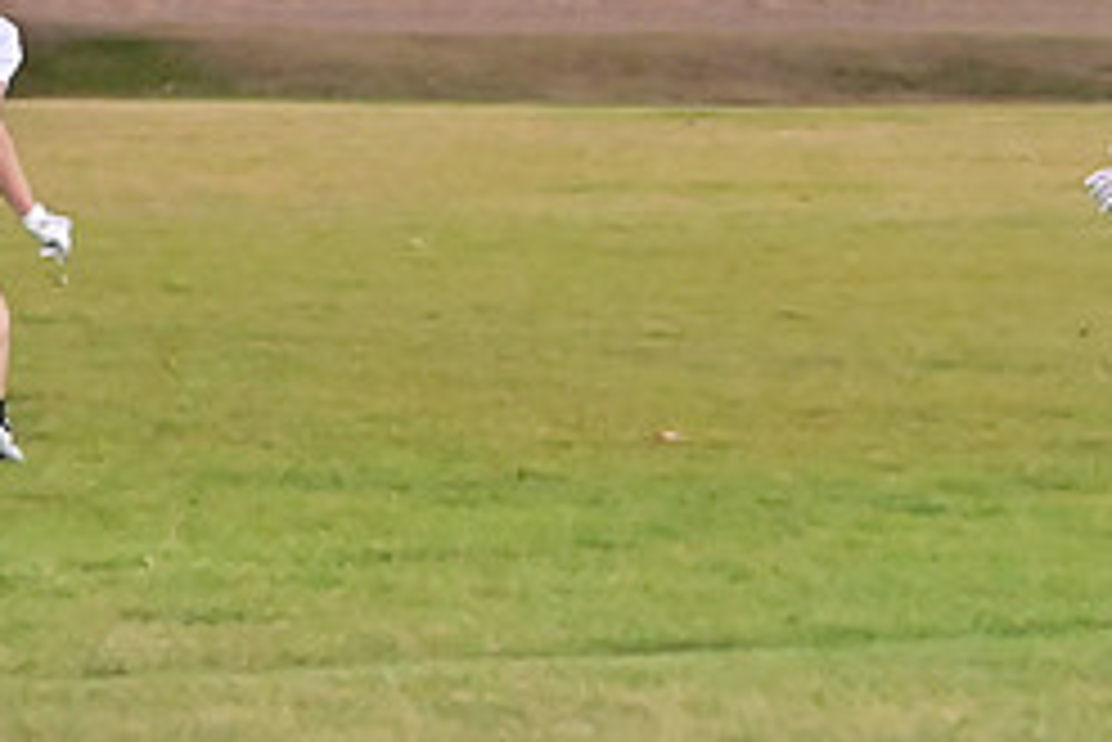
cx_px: 1193
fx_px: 9581
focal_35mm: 310
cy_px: 209
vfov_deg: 4.4
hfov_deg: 6.6
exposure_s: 1/400
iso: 6400
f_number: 4
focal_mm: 88
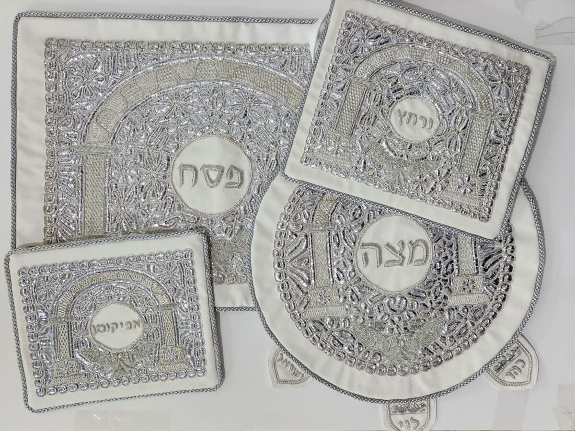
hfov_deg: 73.9
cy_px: 216
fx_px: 382
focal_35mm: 23
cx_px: 288
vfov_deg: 58.9
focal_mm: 5.4
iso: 160
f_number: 1.8
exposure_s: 1/100
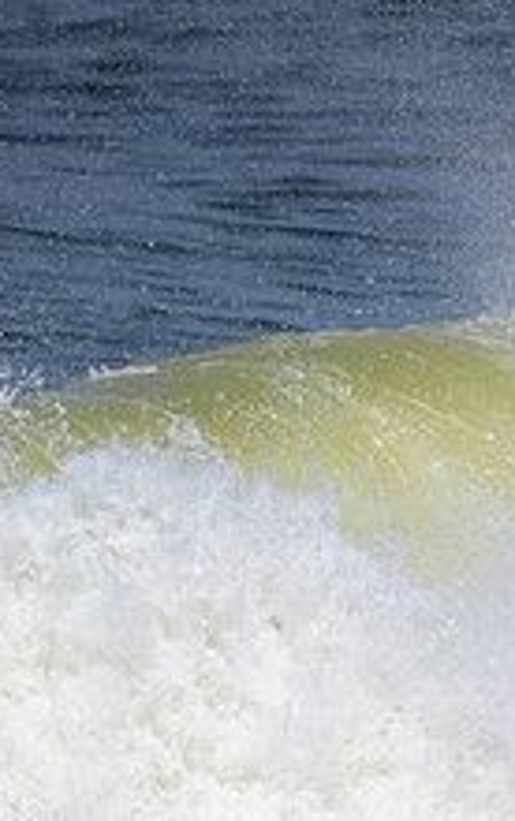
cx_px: 974
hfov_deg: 0.6
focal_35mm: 2148
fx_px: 48111
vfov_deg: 1.0
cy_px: 562
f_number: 11
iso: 360
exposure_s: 1/2000
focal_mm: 800
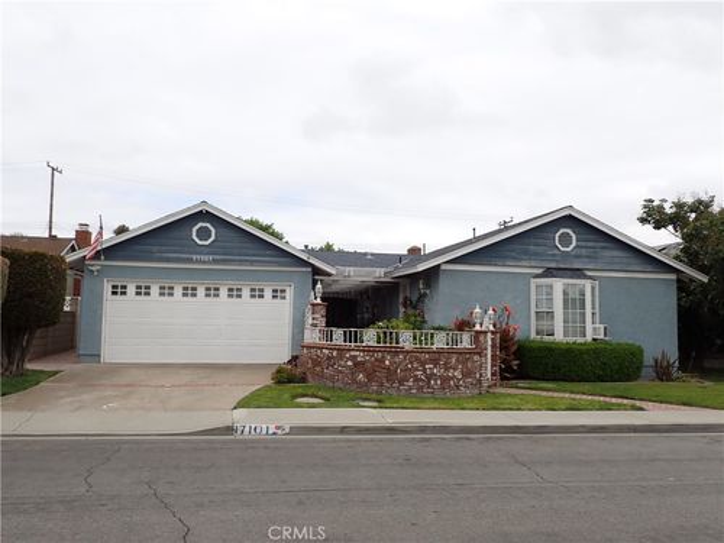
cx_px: 362
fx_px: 627
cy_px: 272
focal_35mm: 30
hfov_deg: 60.0
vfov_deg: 46.8
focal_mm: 5.4
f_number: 3.2
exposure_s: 1/800
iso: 100
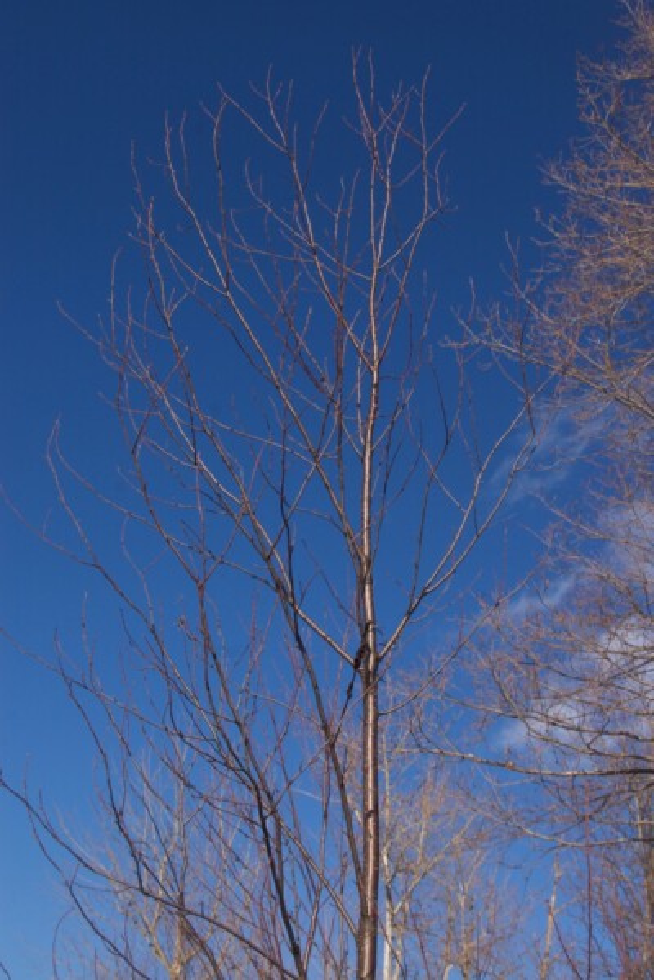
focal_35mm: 39
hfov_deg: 34.2
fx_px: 1061
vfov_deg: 49.5
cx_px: 327
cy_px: 490
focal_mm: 26
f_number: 8
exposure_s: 1/350
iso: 200
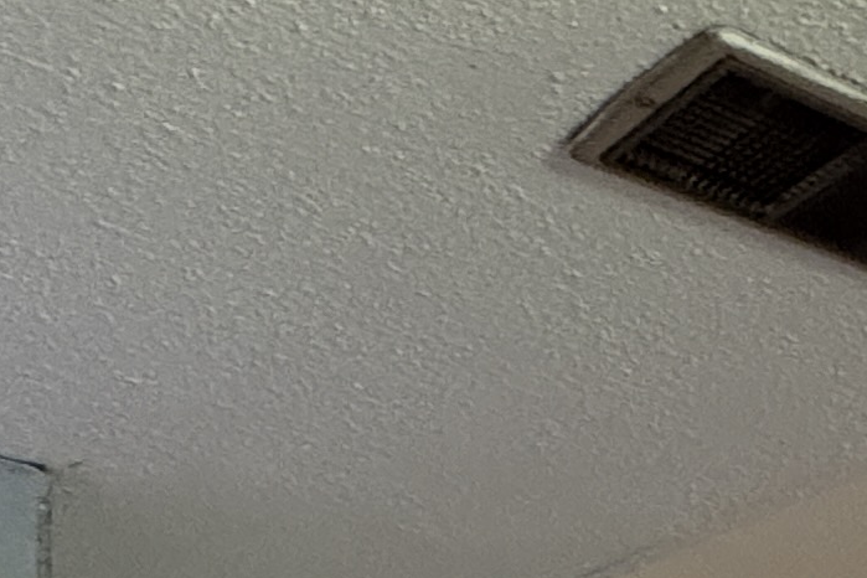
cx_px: 967
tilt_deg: -2.4
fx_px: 2023
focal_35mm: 84
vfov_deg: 13.1
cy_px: 1299
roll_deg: -2.0
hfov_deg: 22.7
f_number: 2.2
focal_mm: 2.22
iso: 800
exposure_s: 1/60
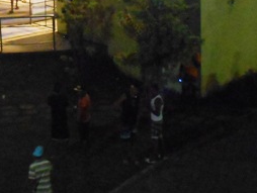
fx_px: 1092
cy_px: 27
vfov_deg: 10.1
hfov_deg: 13.3
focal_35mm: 147
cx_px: 10
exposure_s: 1/10
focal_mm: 10.3
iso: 800
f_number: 4.9
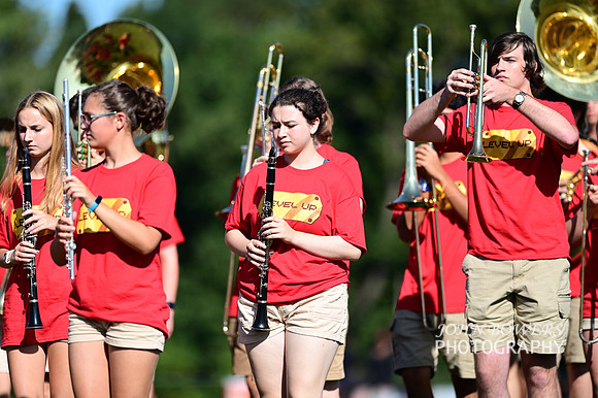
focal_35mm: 300
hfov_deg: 6.9
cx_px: 299
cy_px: 199
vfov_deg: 4.6
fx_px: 4980
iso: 100
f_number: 2.8
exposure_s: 1/1600
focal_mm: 300
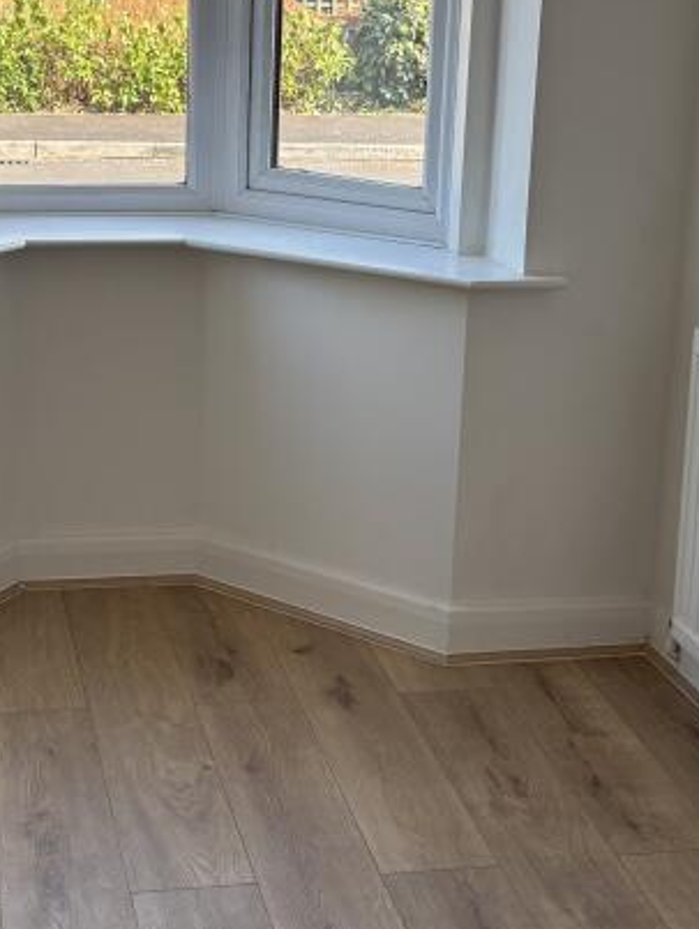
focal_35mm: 66
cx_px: 249
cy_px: 263
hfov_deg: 22.2
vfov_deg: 29.0
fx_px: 1774
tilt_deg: -12.3
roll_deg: -2.3
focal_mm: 5.96
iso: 40
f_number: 1.6
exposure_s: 1/245
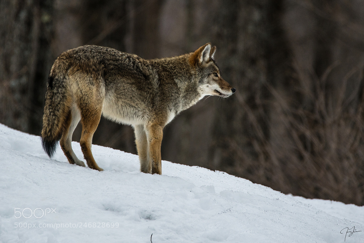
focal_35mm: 600
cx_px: 182
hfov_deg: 3.4
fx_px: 6067
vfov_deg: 2.3
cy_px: 122
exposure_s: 1/320
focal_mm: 600
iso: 500
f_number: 6.3
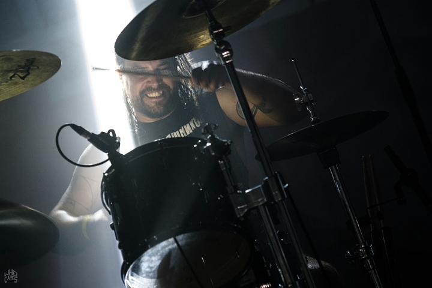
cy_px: 144
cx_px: 216
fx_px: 2196
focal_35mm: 183
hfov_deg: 11.2
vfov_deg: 7.5
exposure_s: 1/100
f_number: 3.2
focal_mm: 122
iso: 4000
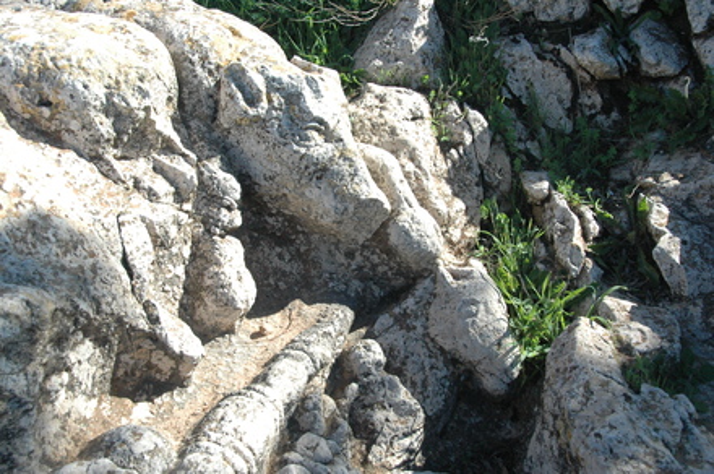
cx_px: 357
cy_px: 237
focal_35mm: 48
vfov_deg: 28.0
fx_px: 951
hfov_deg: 41.2
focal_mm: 32
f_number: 11
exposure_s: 1/500
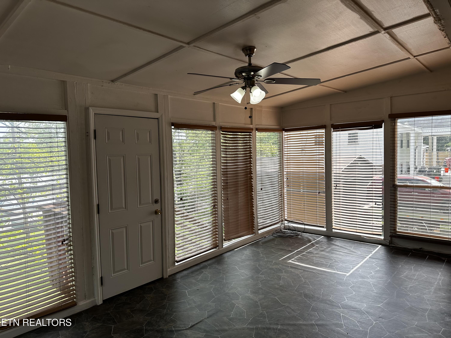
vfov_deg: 56.8
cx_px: 226
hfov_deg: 71.6
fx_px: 313
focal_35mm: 24
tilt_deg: -2.8
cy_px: 169
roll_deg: +1.5
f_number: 1.78
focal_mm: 6.86
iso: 80
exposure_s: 1/729
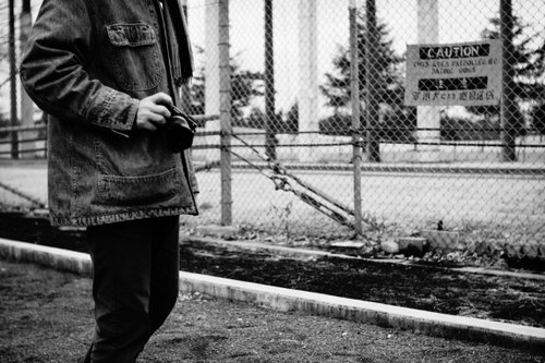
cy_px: 182
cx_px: 272
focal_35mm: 45
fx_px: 681
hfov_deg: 43.6
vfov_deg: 29.8
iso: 200
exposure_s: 1/125
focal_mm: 30
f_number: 2.2
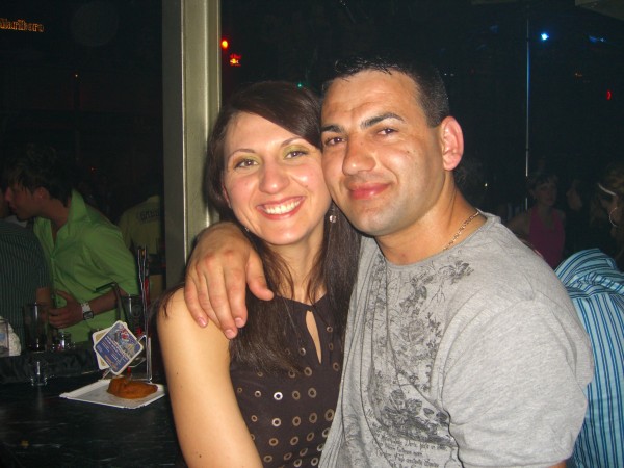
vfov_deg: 37.7
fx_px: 685
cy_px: 234
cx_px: 312
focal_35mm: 38
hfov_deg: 49.0
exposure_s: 1/60
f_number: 2.8
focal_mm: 7.9
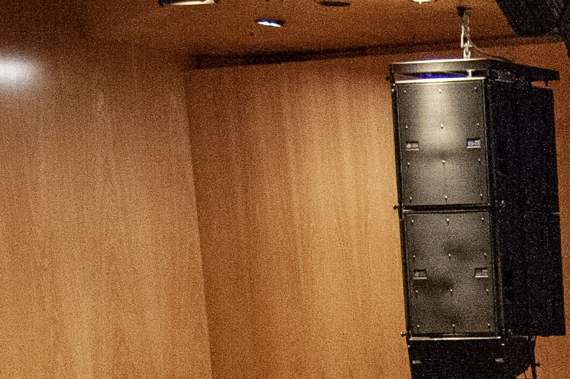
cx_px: 1116
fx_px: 2880
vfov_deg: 7.2
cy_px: 802
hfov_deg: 10.4
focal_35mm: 182
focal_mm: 34
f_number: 4
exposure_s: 1/80
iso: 3200
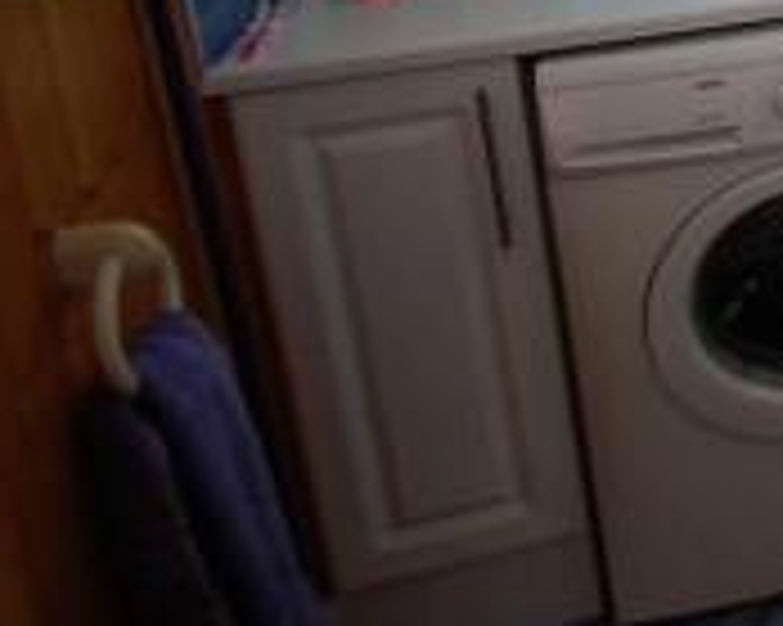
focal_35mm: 53
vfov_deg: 24.3
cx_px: 1354
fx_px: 1228
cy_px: -230
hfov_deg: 22.9
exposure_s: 1/125
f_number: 5.6
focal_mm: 10
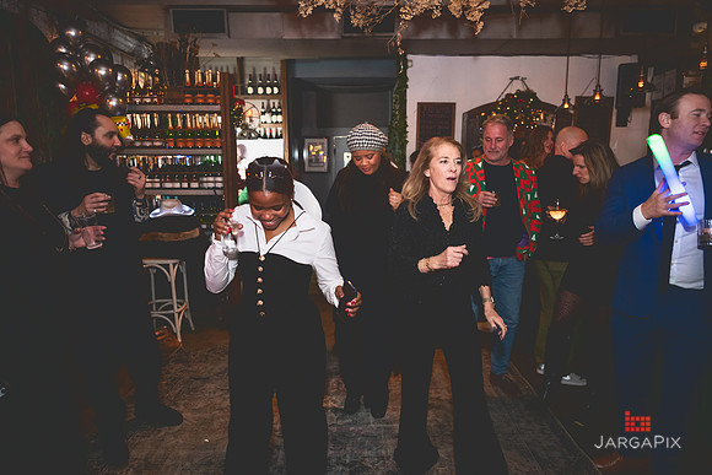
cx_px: 356
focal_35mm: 24
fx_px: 476
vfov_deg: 53.1
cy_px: 238
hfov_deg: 73.6
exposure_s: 1/100
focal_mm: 24
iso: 3200
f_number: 2.8
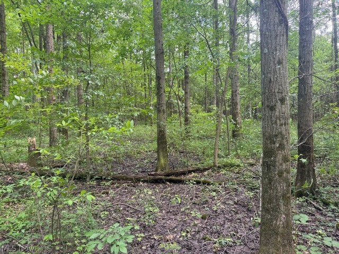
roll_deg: -0.1
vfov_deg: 56.8
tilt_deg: -3.4
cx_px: 170
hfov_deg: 71.6
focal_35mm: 24
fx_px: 235
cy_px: 127
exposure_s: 1/121
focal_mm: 6.76
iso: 200
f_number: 1.78
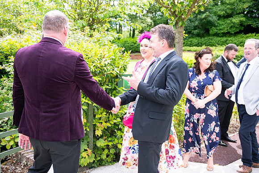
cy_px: 86
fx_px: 252
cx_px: 130
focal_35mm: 35
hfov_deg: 54.4
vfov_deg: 37.9
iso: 250
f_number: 3.5
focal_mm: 35
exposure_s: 1/1000
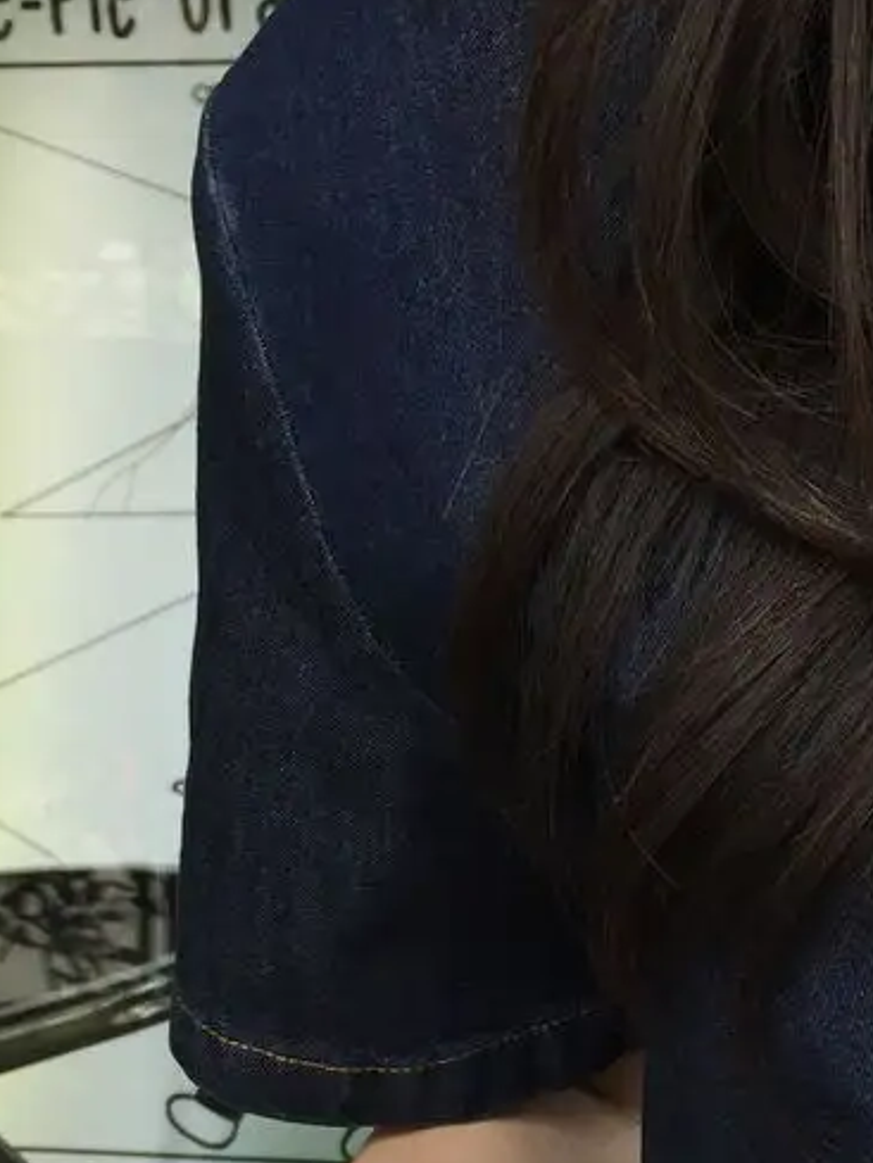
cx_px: 859
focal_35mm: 79
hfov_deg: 18.2
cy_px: 1347
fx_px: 2655
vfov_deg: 22.9
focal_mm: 4.15
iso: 32
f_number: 2.2
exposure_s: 1/455
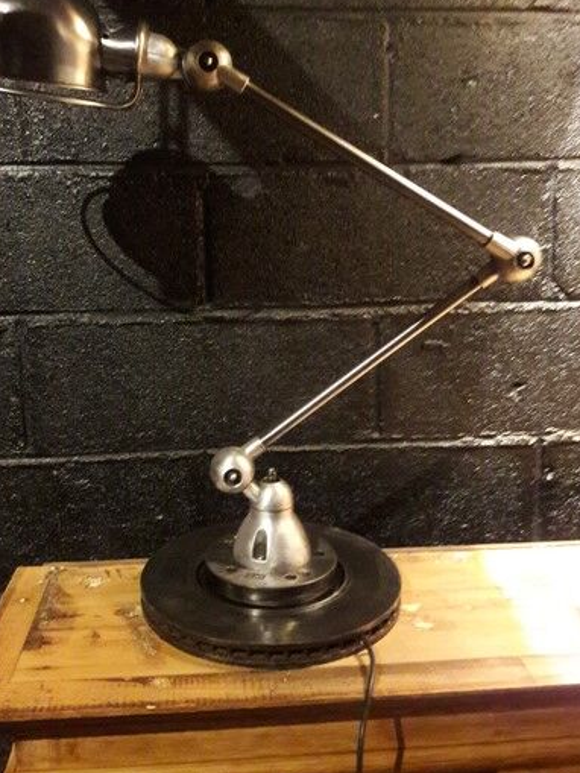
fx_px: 737
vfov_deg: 55.1
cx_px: 255
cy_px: 325
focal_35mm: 33
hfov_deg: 42.9
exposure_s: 1/17
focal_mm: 3.7
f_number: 1.9
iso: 800
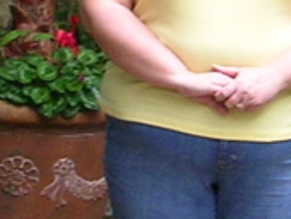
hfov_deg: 8.3
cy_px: -58
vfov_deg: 6.2
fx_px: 2004
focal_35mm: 238
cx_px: 164
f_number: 2.8
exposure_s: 1/60.4
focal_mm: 5.8
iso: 50
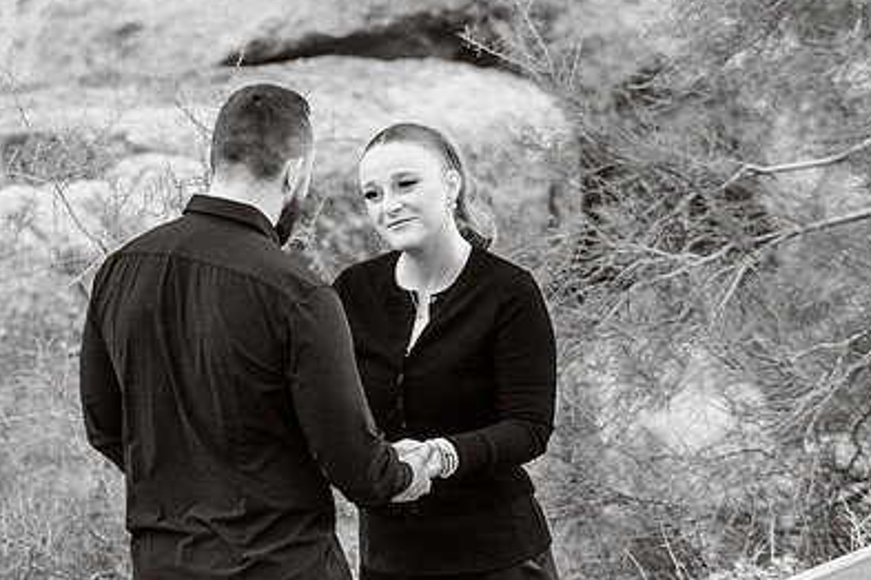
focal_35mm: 351
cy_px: 140
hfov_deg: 5.9
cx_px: 107
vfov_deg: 3.9
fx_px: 8492
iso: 1250
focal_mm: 182
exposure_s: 1/640
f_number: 5.6
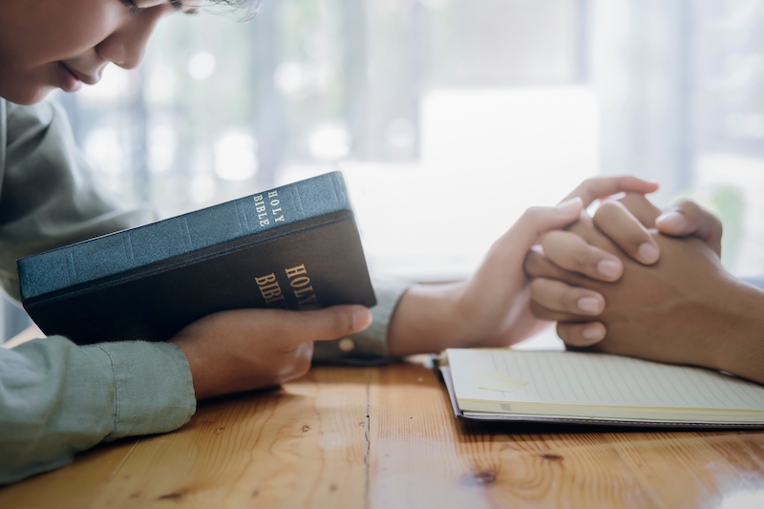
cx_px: 382
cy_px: 254
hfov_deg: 37.5
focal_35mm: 53
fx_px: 1124
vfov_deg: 25.5
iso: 250
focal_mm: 35
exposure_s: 1/60
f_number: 2
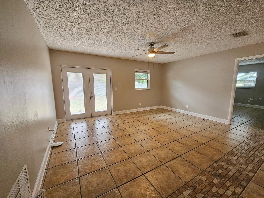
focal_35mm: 13
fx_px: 99
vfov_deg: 89.9
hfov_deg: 106.2
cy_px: 99
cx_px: 132
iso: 80
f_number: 2.2
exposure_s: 1/60
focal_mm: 2.2
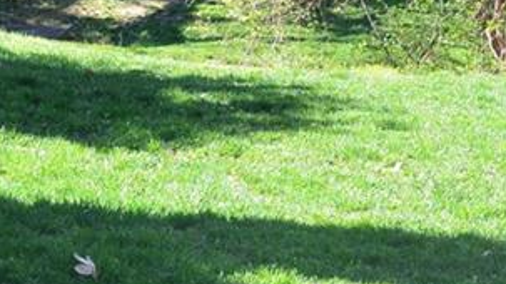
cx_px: 147
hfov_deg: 13.8
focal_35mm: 156
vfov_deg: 7.8
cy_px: 132
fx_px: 2092
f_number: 4.2
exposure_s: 1/125
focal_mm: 16.3
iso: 100
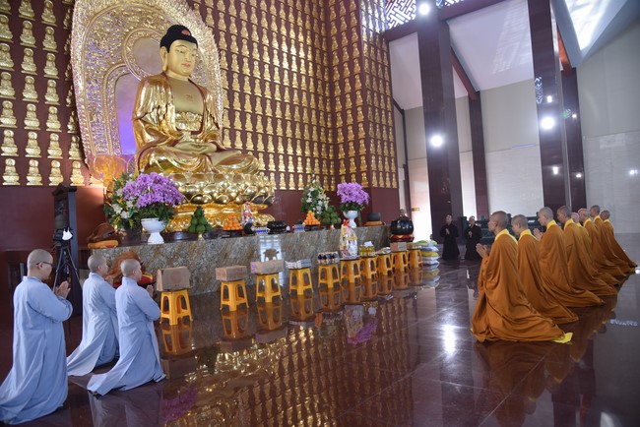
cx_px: 320
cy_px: 214
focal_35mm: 24
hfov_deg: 73.7
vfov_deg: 53.2
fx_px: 427
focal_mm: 24
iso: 640
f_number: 4
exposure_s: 1/60
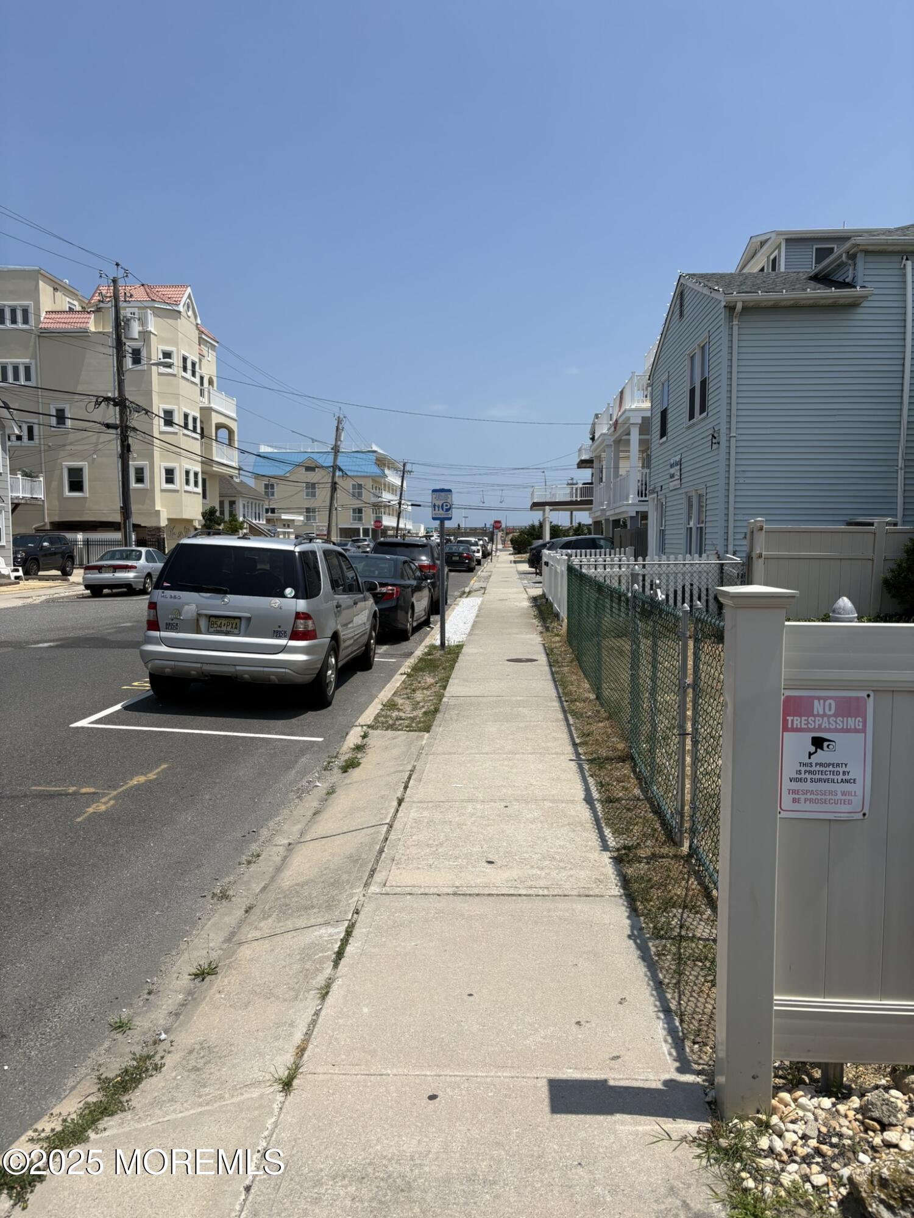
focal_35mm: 26
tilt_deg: -3.5
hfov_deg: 53.1
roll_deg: +0.5
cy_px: 609
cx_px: 457
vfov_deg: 67.3
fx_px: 915
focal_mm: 5.96
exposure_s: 1/6329
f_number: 1.6
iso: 50
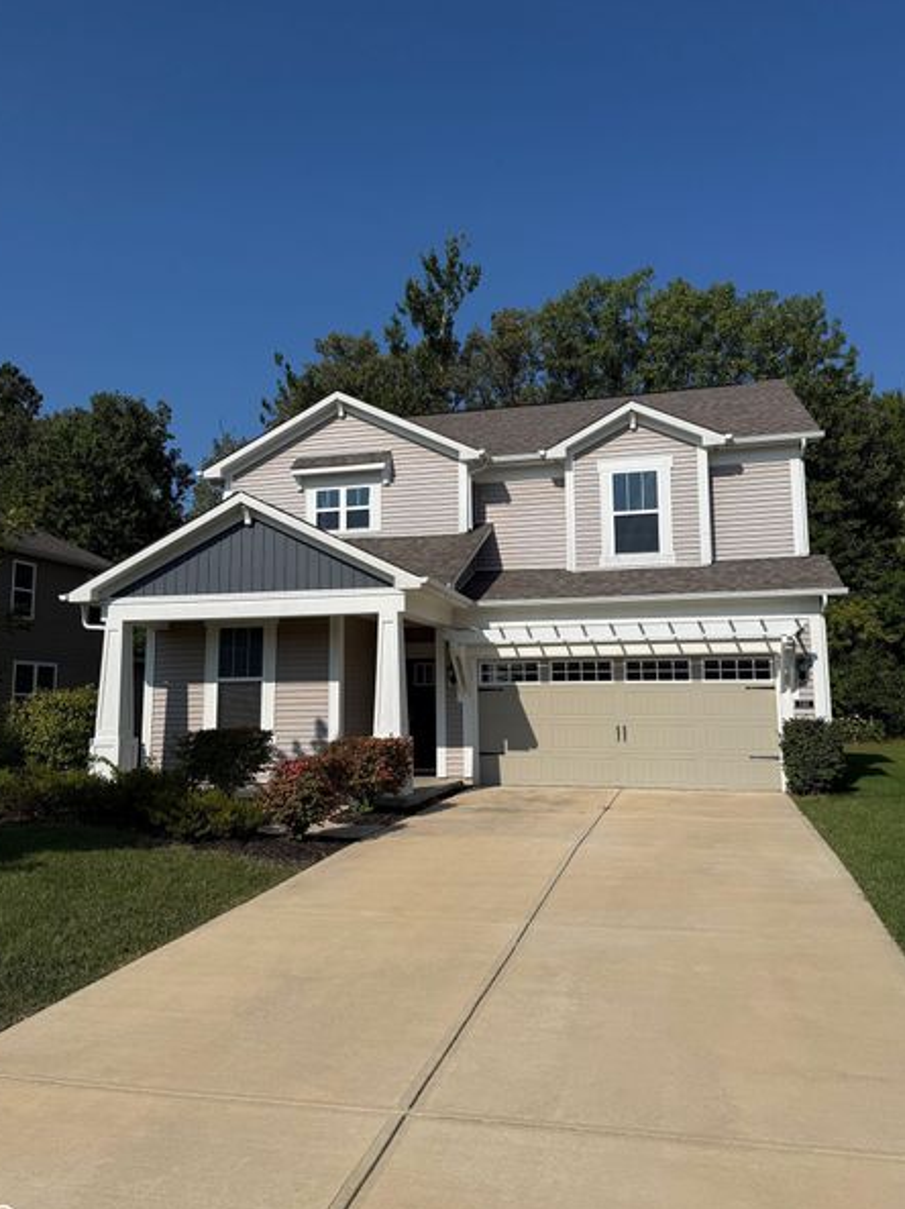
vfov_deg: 65.3
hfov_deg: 51.3
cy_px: 578
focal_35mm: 27
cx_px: 446
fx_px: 942
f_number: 1.78
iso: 80
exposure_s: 1/9091
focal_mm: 6.76
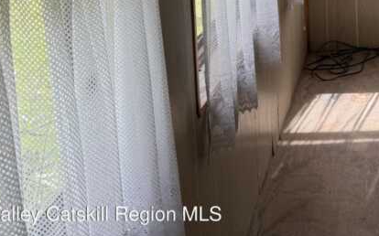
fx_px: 650
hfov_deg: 30.2
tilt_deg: -6.4
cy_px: -105
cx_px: 382
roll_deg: +1.6
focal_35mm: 63
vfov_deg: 18.5
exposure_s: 1/494
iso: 100
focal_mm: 6.76
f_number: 1.78
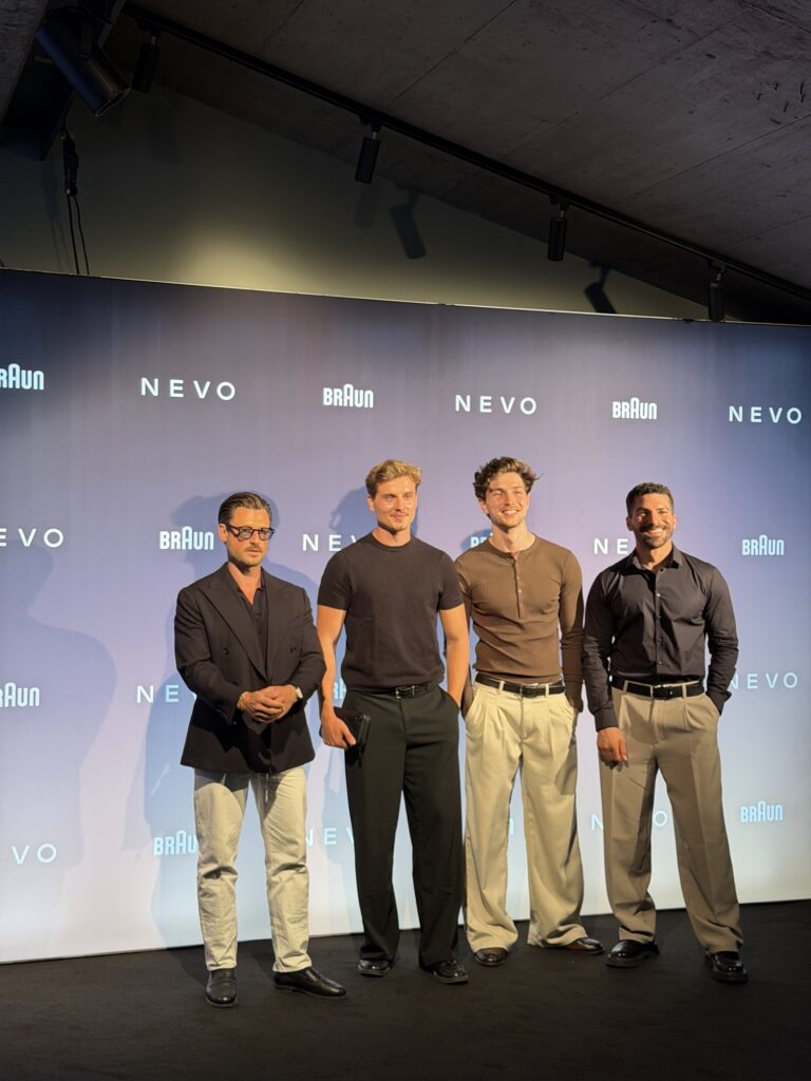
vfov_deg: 39.7
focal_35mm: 48
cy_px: 540
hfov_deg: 30.3
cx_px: 406
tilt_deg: -0.5
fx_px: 1499
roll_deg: -1.3
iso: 100
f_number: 1.78
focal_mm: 6.76
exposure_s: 1/67
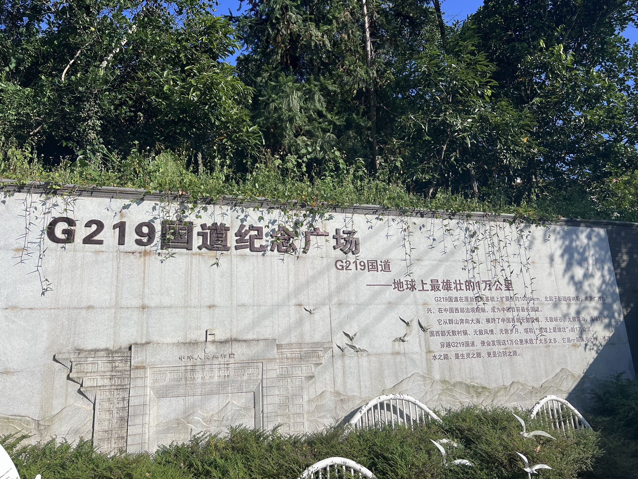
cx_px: 319
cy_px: 240
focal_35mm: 26
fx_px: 479
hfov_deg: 67.3
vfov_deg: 53.1
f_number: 1.5
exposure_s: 1/6579
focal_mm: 5.7
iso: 50
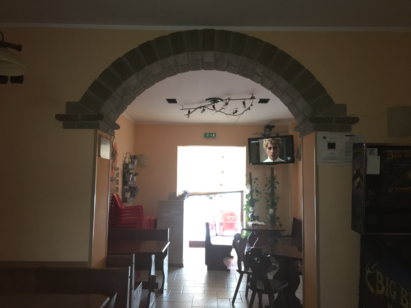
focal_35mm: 29
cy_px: 154
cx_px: 206
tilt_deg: +4.7
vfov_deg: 48.2
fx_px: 344
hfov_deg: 61.7
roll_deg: -0.6
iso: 200
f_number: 2.2
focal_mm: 4.15
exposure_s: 1/33
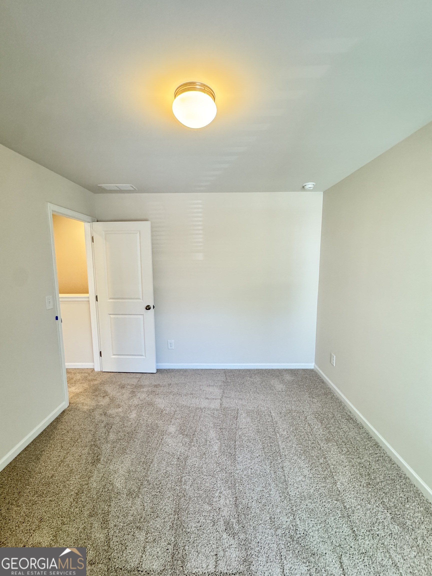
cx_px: 216
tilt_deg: -6.4
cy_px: 288
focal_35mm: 14
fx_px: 233
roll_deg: +1.4
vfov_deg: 102.1
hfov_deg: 85.7
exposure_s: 1/120
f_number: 2.2
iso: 320
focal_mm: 2.22
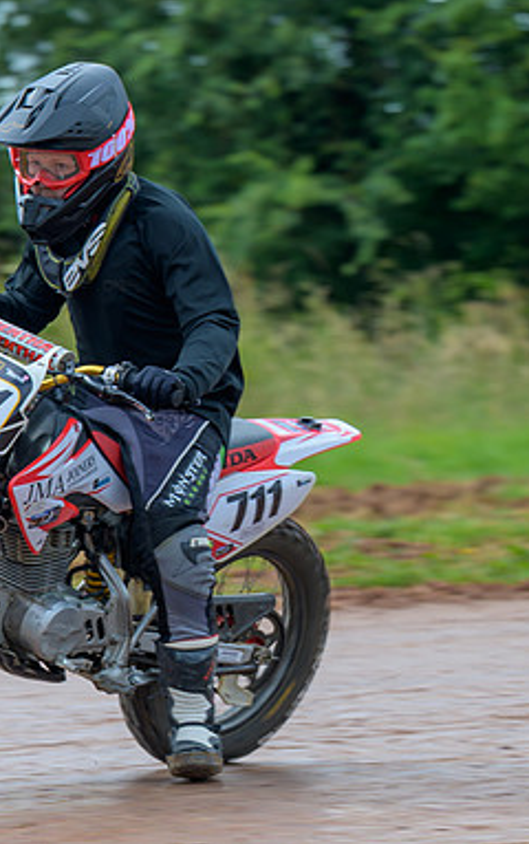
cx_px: -37
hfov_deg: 3.9
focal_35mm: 334
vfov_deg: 6.3
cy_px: 487
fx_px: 7690
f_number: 4
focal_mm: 102
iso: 80
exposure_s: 1/320
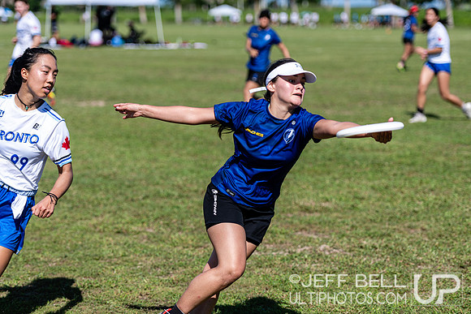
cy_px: 157
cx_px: 236
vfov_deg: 12.5
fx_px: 1439
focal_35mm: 110
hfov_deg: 18.6
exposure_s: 1/1600
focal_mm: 110
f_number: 3.2
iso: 100
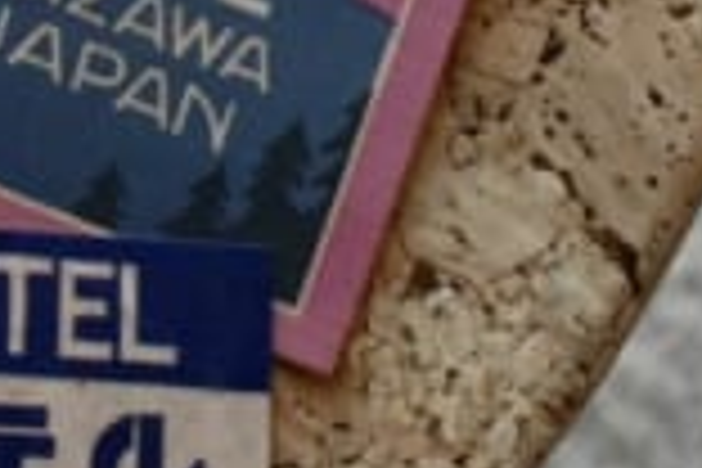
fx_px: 4208
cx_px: -873
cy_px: -596
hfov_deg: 8.8
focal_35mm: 216
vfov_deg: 6.1
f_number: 5
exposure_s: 1/250
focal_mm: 22.5
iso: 200
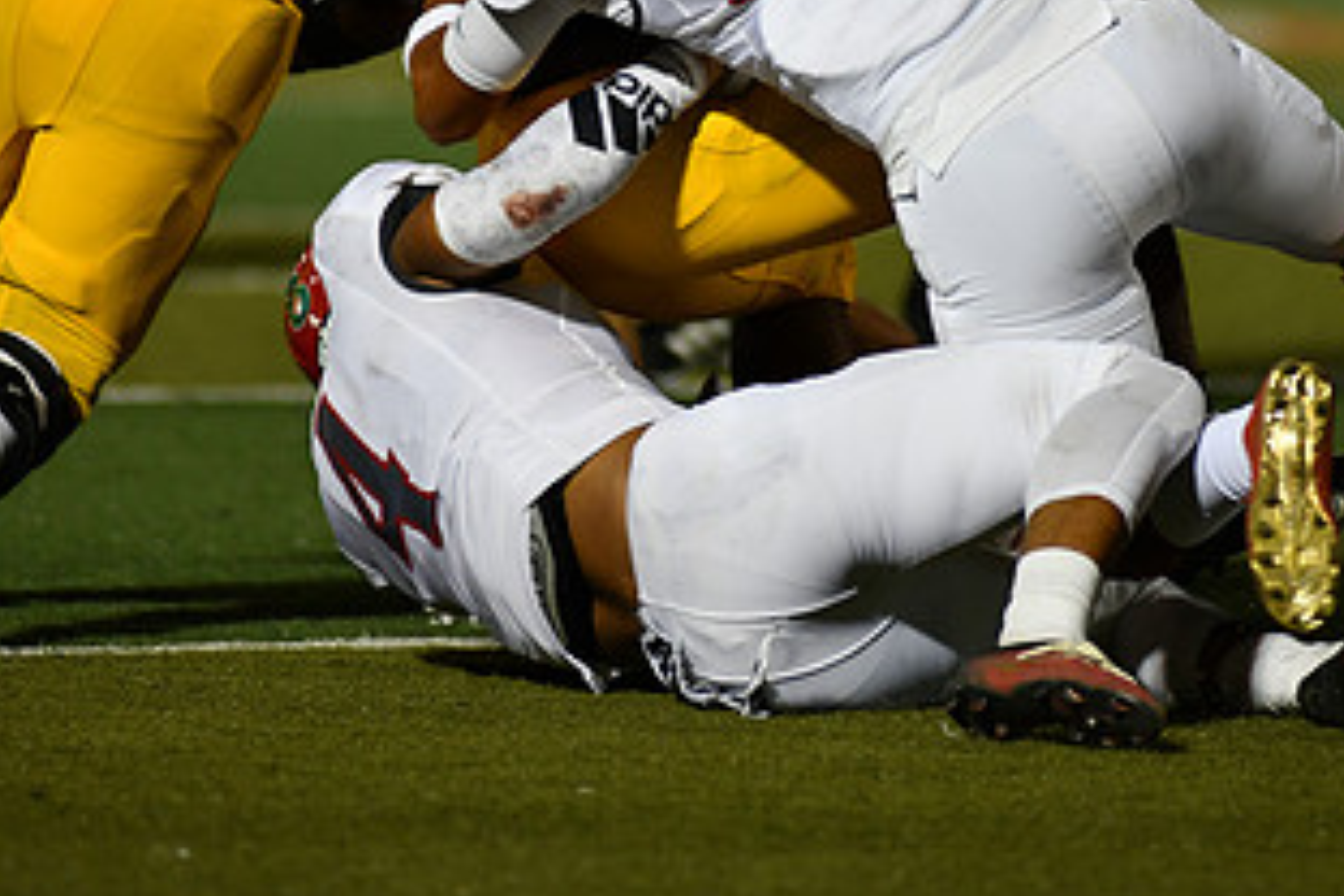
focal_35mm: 557
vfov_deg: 2.5
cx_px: 694
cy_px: 97
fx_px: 20793
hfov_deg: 3.7
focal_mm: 300
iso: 1250
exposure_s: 1/1000
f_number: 2.8
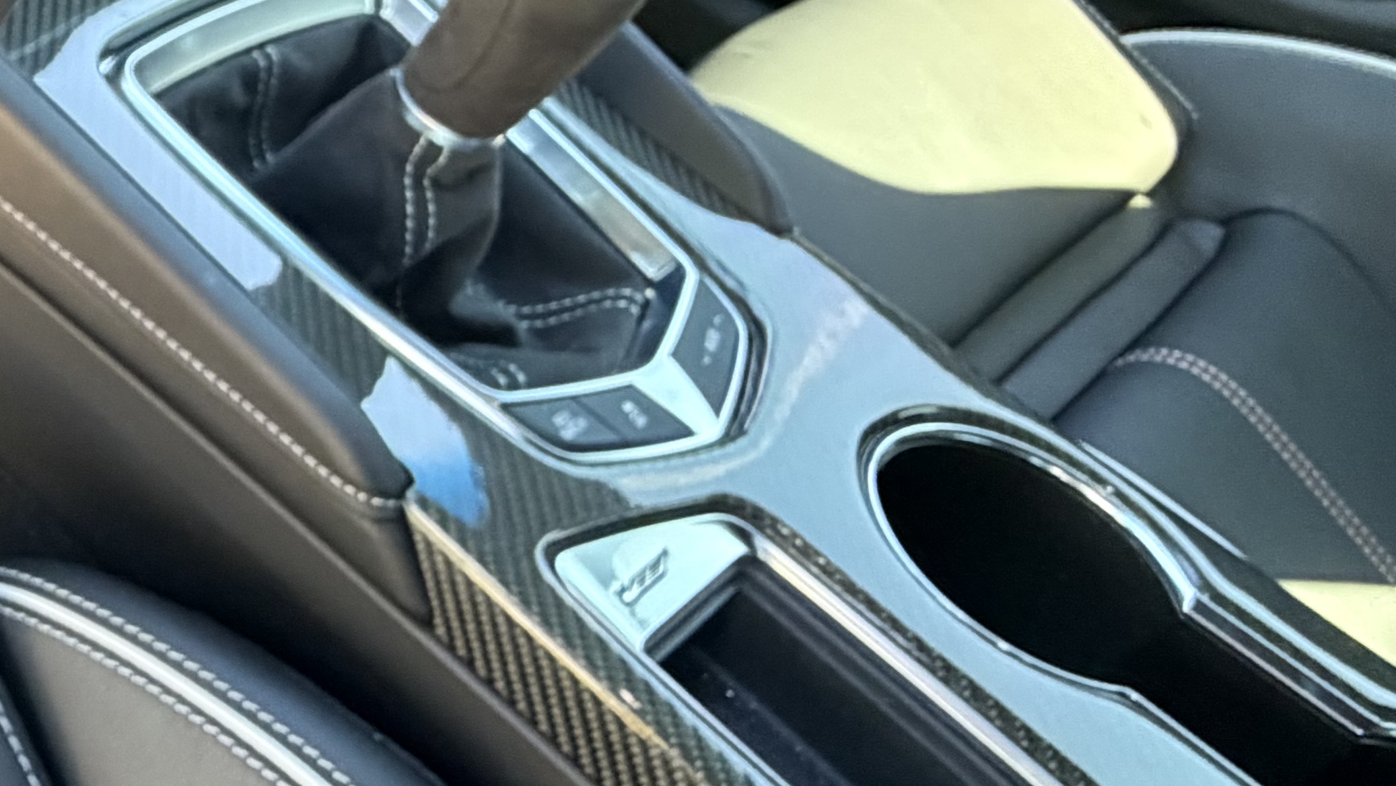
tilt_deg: -44.2
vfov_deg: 28.2
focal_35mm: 42
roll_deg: -14.6
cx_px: -91
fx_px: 1555
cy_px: 280
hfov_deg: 40.4
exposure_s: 1/60
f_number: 2.2
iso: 500
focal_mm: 2.22
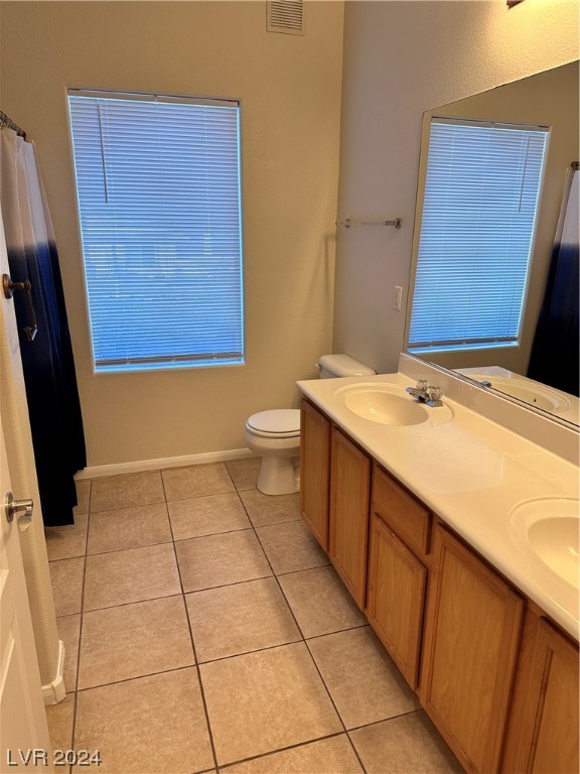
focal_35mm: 24
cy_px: 387
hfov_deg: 56.8
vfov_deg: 71.6
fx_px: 536
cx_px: 290
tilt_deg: -15.8
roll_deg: -0.9
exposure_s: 1/120
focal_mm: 6.86
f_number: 1.78
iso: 100
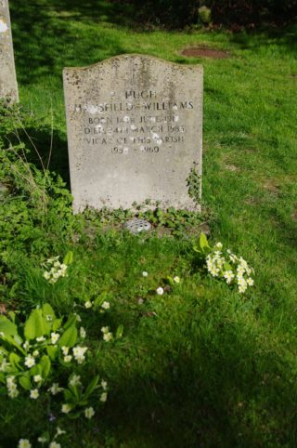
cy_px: 224
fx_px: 633
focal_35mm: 51
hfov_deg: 26.4
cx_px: 148
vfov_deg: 38.9
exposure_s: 1/750
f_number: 5.6
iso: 200
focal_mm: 34
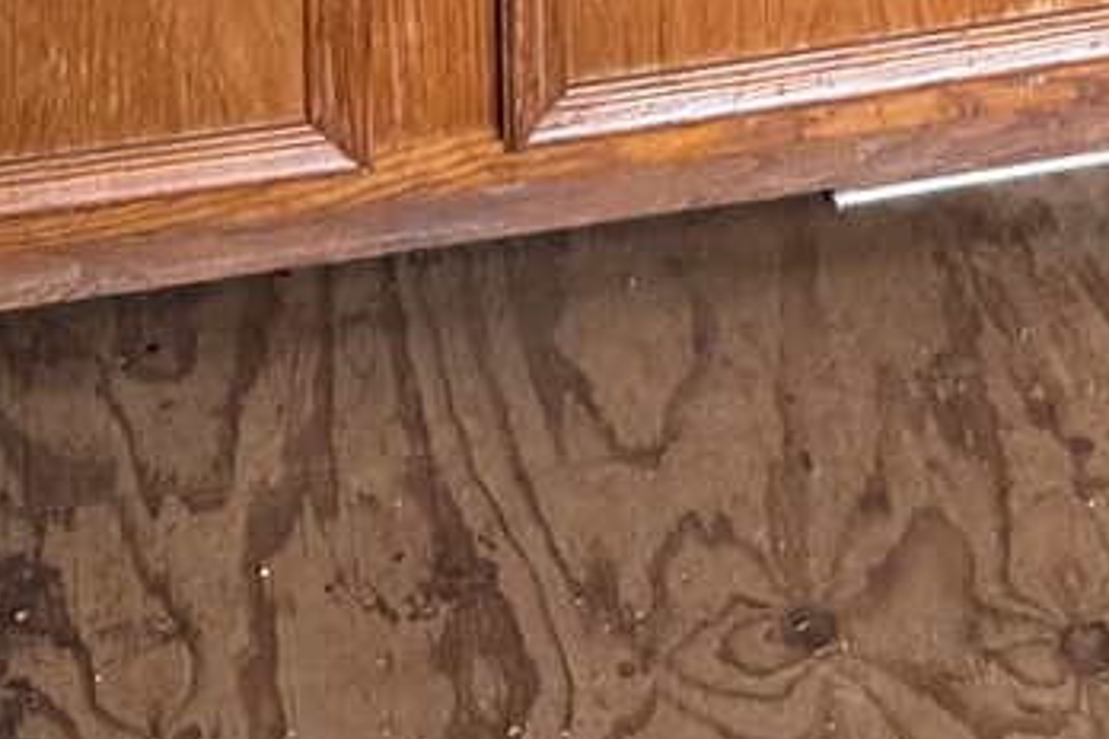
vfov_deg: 8.0
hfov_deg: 13.7
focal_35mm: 147
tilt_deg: -12.4
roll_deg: -2.4
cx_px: 1243
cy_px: -1481
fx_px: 4528
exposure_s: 1/68
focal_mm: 6.76
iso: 200
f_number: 1.78
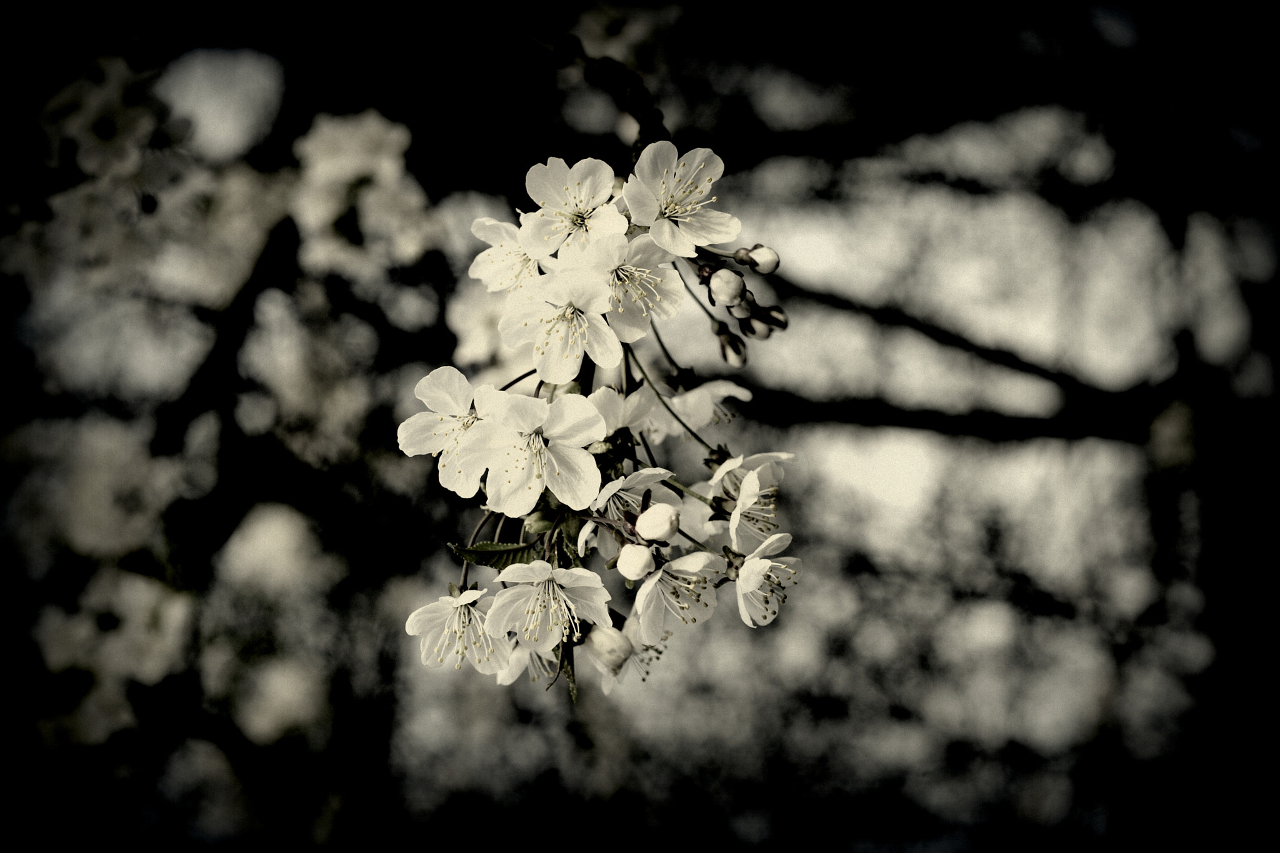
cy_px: 426
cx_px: 640
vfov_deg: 27.0
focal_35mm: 50
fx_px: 1777
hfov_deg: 39.6
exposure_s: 1/400
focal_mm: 50
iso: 320
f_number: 3.2
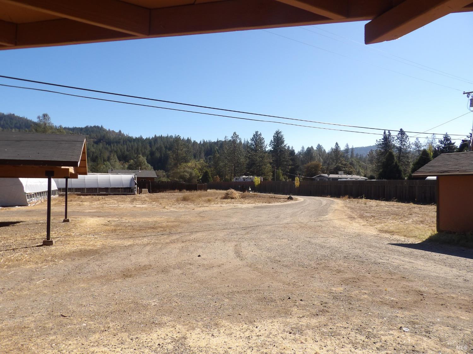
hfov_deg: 71.6
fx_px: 328
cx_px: 236
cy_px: 177
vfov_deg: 56.8
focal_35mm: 24
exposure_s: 1/886
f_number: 3.2
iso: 100
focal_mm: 4.3
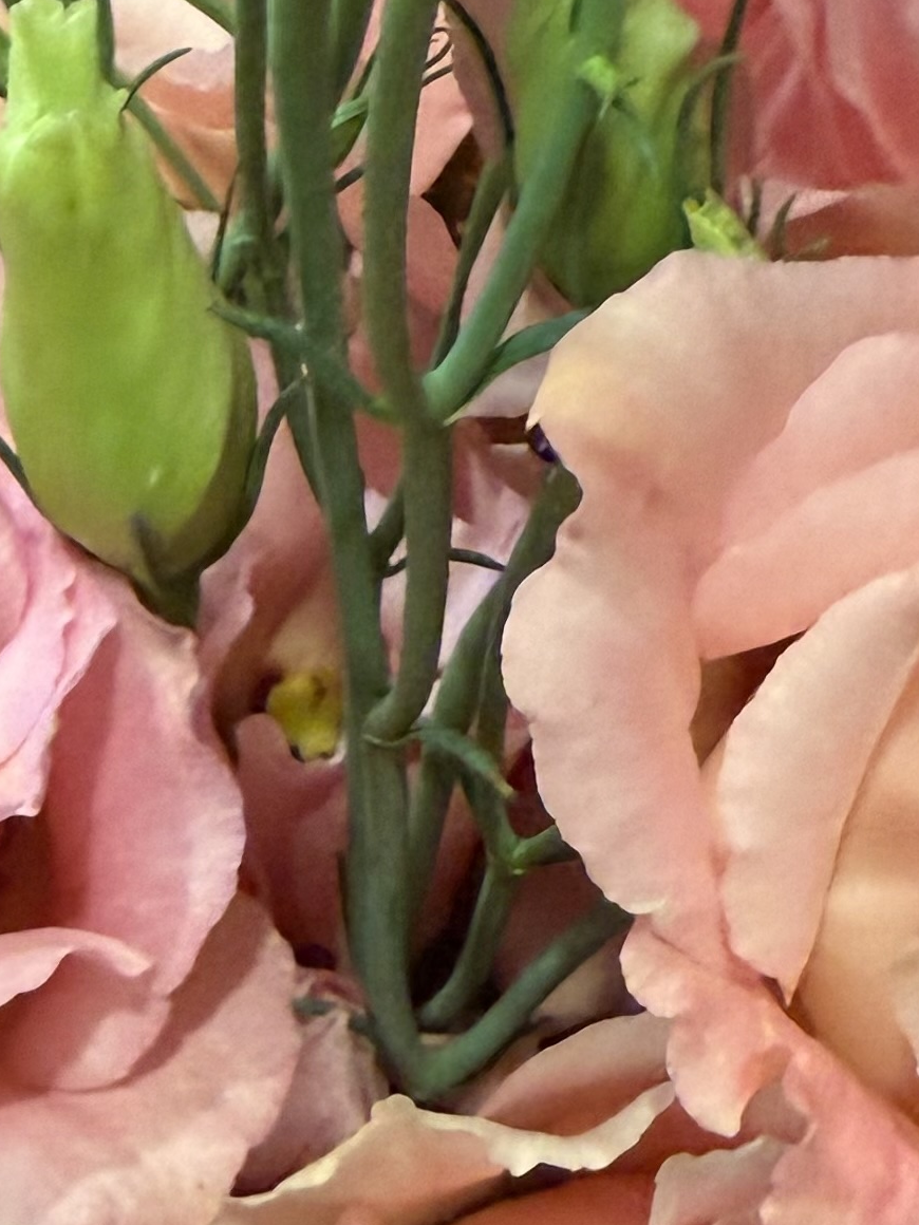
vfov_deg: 41.1
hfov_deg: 30.1
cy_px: 732
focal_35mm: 46
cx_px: 834
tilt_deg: -50.1
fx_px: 1628
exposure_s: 1/60
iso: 500
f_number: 2.2
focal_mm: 2.22
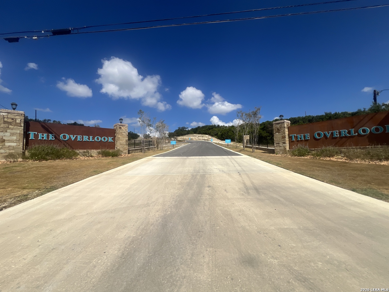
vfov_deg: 89.9
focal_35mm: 13
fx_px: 146
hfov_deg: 106.2
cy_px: 146
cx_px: 194
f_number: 1.8
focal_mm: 1.57
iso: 40
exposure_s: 1/3774
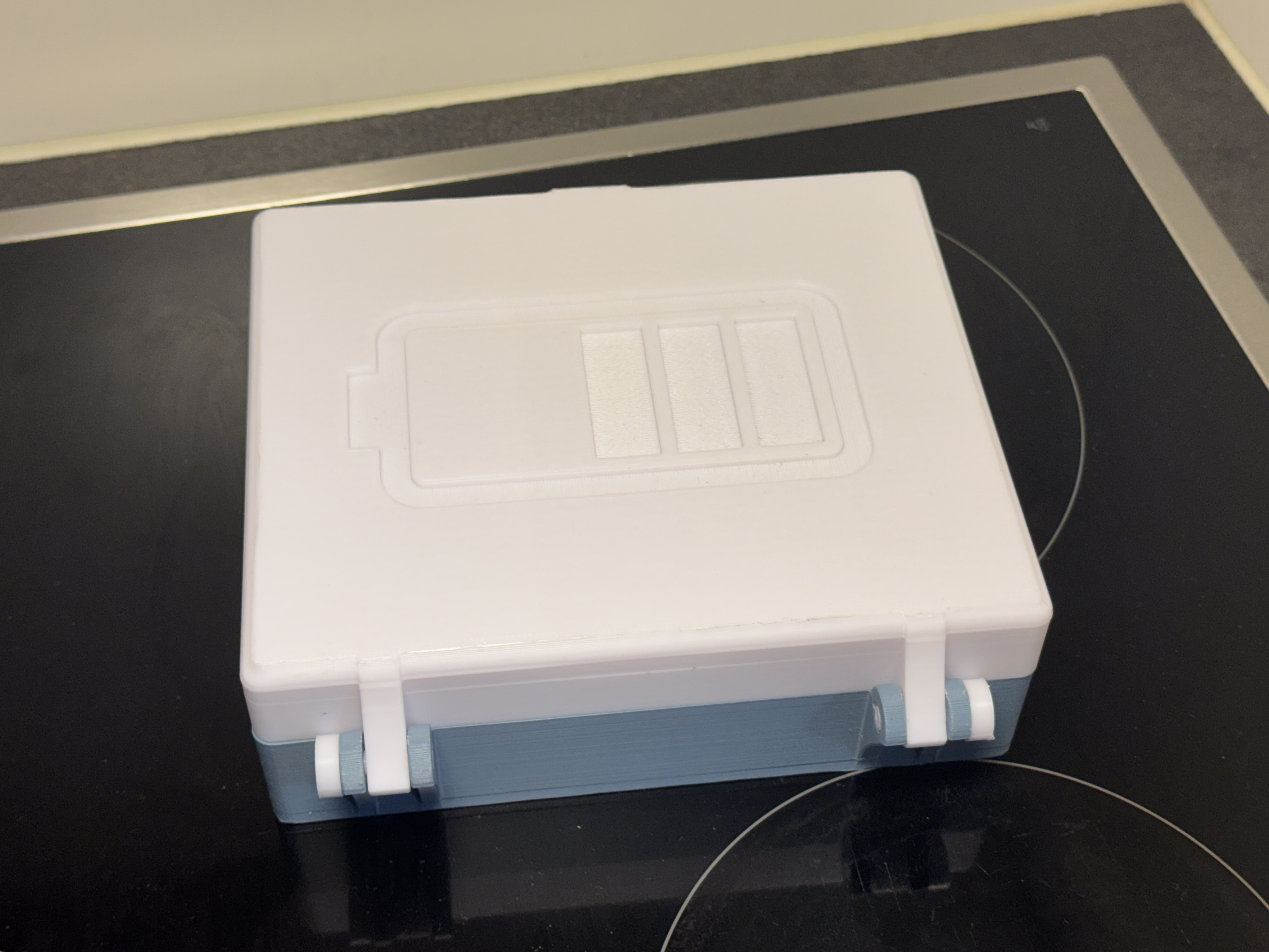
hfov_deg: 38.9
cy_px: 470
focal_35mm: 49
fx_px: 1796
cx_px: 638
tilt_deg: -50.1
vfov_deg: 29.7
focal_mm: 6.76
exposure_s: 1/50
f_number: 1.78
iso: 50
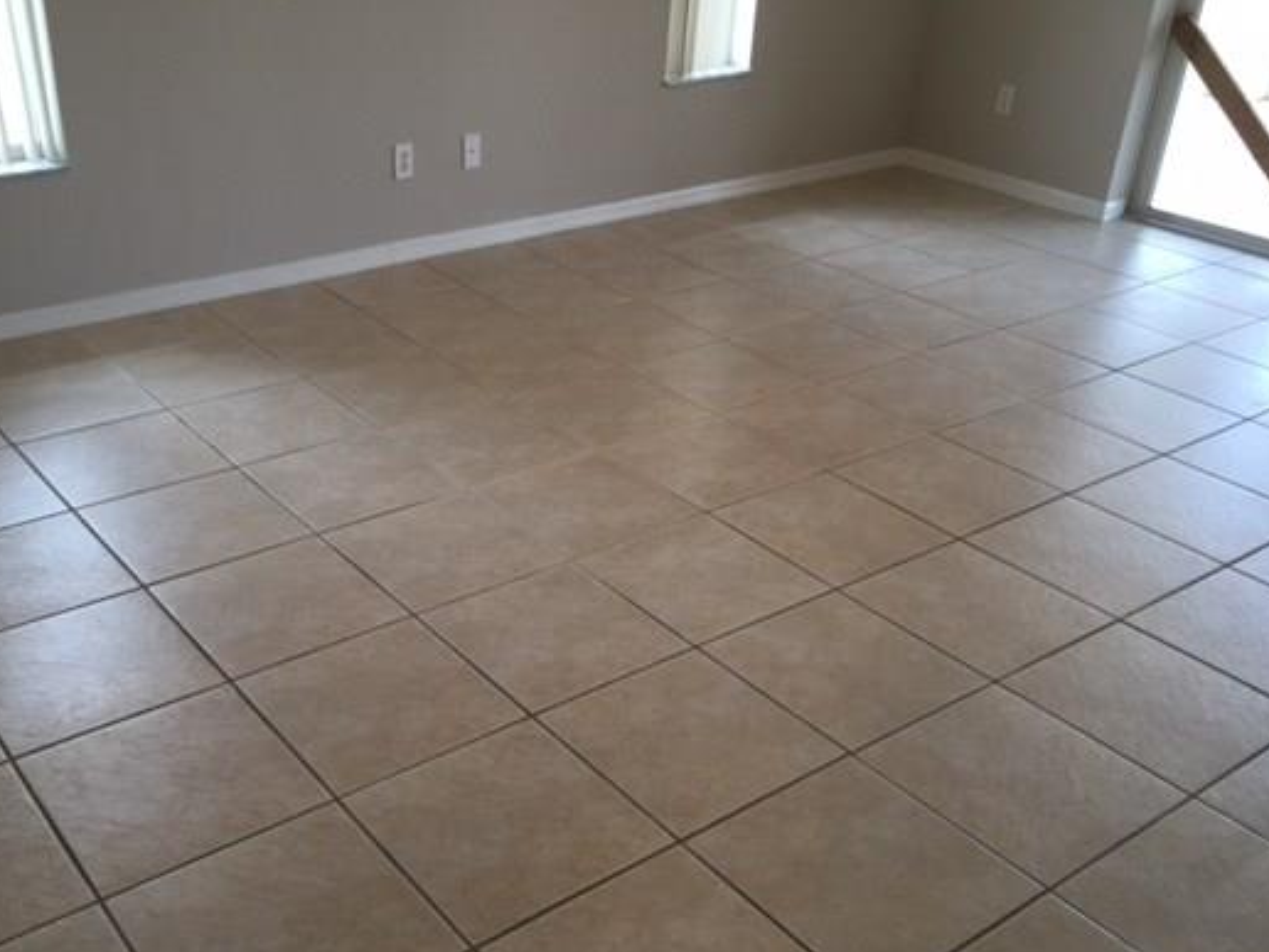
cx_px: 534
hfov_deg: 51.1
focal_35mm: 36
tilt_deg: -31.2
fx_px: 1320
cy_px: 583
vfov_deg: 39.4
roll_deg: -2.9
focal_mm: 4.15
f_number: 2.2
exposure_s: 1/30
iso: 40
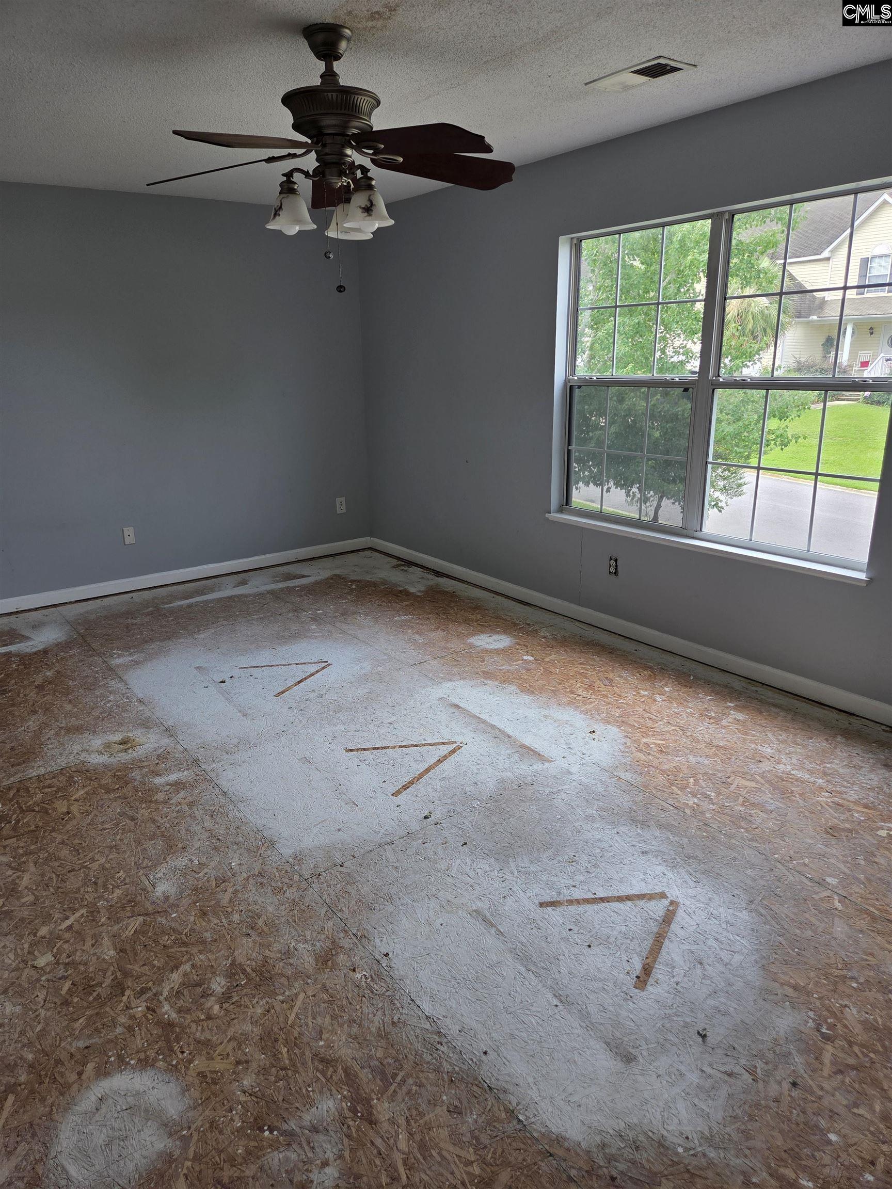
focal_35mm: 23
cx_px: 446
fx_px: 790
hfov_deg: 58.9
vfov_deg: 73.9
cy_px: 594
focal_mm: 5.4
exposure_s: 1/180
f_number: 1.8
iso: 64
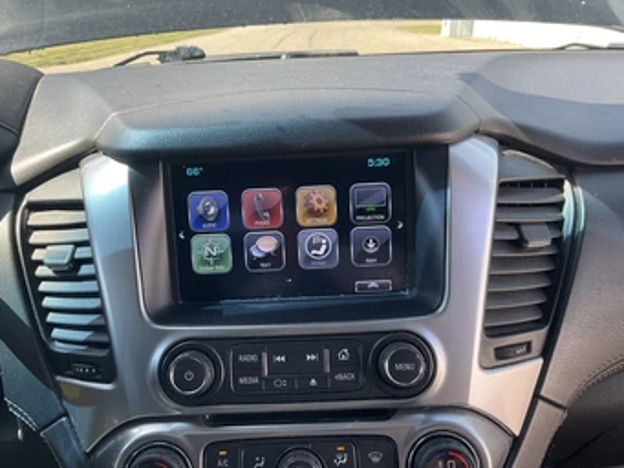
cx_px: 289
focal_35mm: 34
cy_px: 249
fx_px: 613
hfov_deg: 53.9
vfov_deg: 41.8
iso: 20
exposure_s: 1/161
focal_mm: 3
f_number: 1.8
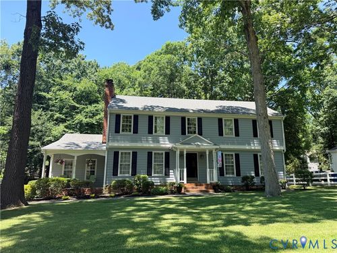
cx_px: 168
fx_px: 234
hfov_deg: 71.6
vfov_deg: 56.8
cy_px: 126
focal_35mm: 24
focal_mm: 6.76
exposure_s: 1/1122
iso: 80
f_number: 1.78
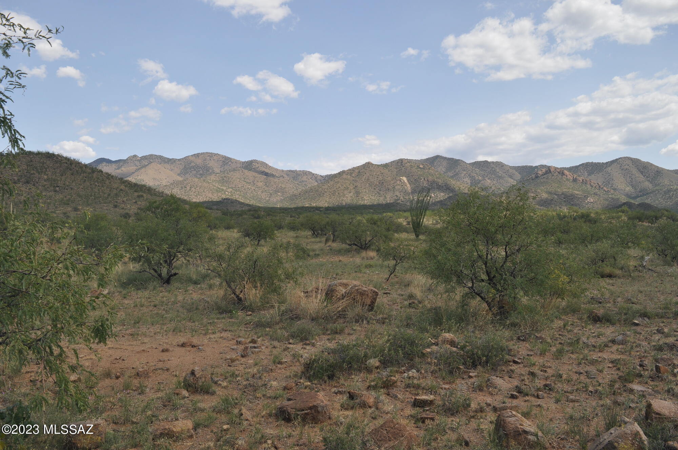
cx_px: 339
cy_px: 225
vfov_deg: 43.5
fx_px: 564
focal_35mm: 30
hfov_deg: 62.0
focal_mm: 20
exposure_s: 1/250
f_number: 8
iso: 200
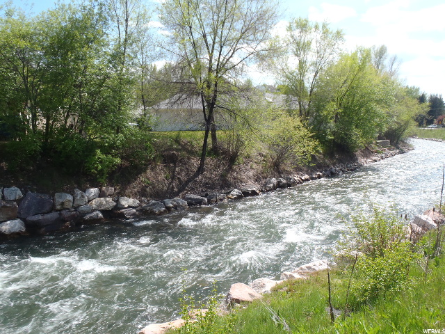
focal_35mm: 28
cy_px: 167
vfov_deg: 49.7
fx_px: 360
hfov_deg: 63.4
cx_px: 222
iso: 125
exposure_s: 1/60
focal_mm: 5
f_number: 10
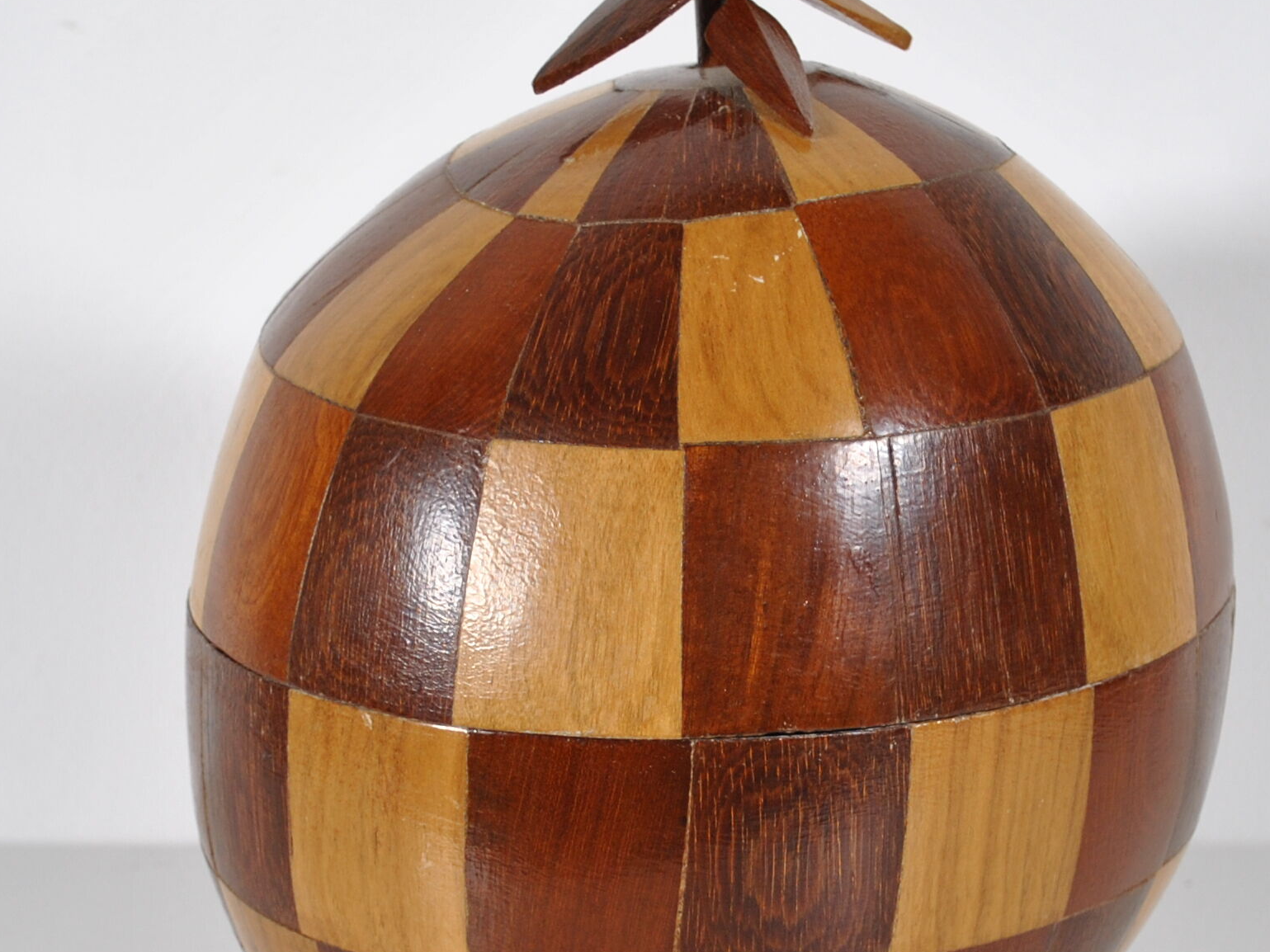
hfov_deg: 18.0
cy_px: 714
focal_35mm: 109
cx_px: 638
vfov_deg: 13.5
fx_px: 3999
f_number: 4.5
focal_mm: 30
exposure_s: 1/50
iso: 200
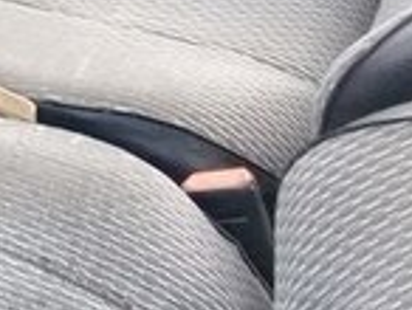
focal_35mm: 140
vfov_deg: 10.6
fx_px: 1669
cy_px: 21
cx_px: -384
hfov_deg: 12.5
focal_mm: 3.3
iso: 64
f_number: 2.2
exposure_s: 1/50
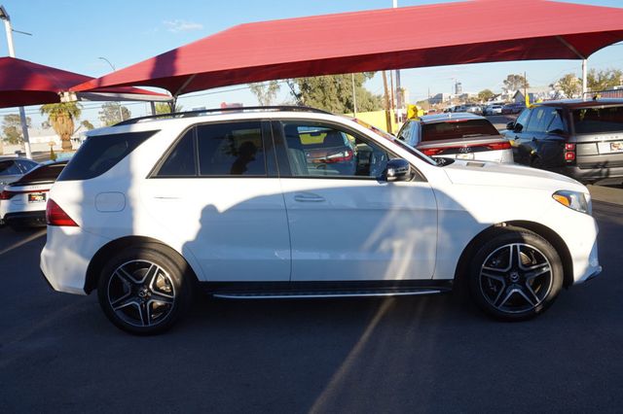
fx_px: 519
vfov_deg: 43.6
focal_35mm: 30
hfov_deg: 62.0
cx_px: 312
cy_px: 207
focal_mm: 20
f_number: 9
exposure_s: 1/100
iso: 100
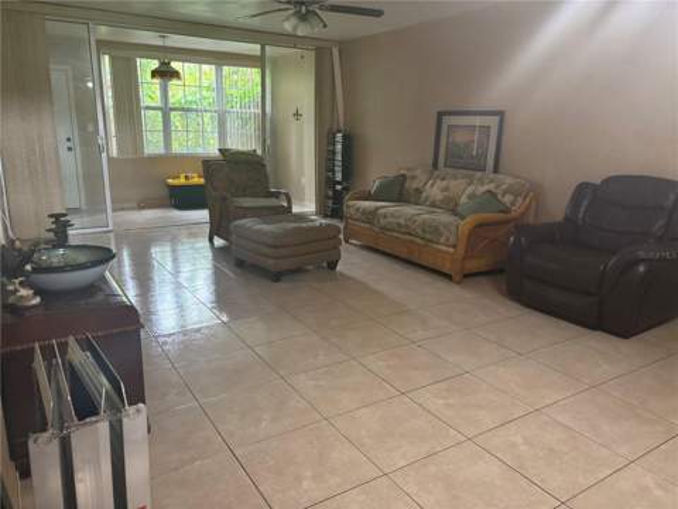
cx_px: 339
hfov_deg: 67.3
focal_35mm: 26
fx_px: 509
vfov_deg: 53.1
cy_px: 254
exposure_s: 1/60
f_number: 1.6
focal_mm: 5.96
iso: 500
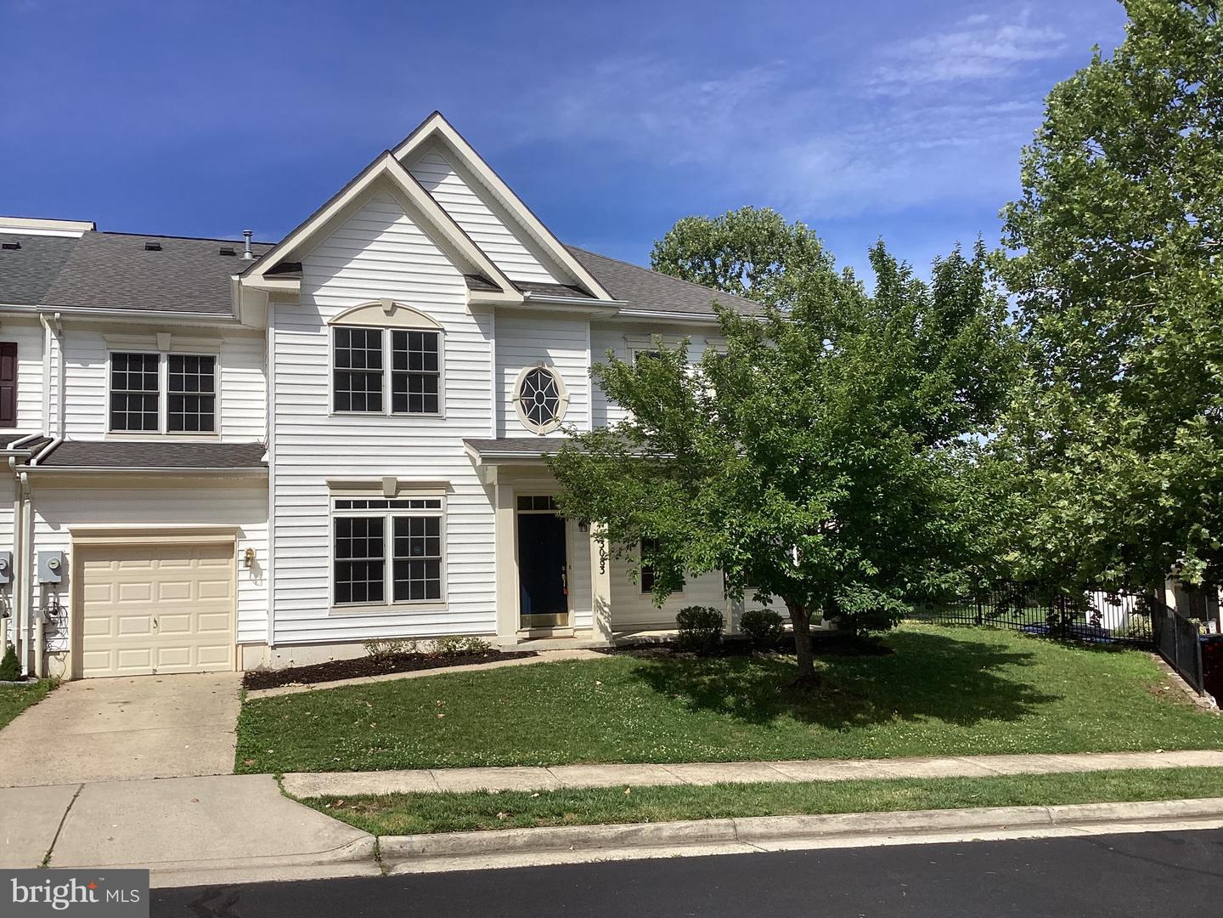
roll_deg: +1.5
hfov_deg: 58.4
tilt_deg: +5.9
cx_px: 612
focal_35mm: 31
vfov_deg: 45.4
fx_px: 1095
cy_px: 459
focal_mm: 3.3
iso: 25
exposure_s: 1/2146
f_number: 2.4
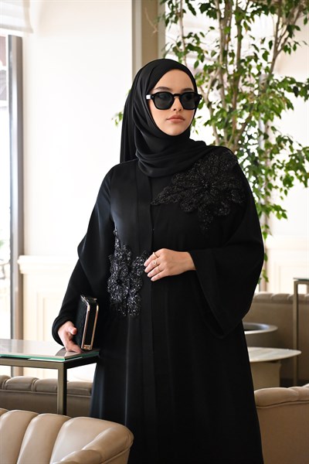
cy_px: 232
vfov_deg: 18.9
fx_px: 1390
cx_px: 154
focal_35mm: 108
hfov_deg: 12.7
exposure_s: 1/250
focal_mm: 72
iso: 4500
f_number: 4.8
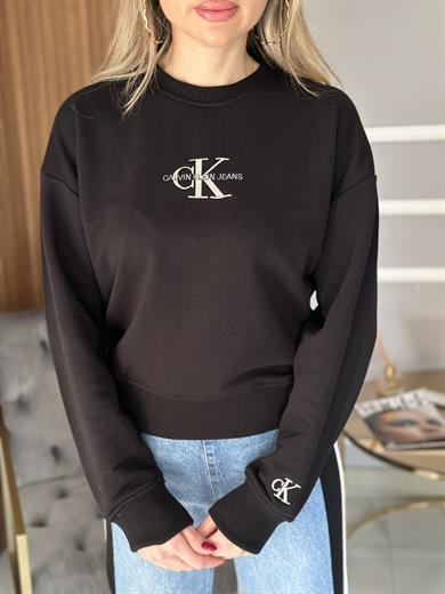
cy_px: 297
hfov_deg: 30.3
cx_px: 222
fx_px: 823
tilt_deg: -14.6
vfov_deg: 39.7
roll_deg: +0.9
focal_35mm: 48
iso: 250
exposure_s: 1/60
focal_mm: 6.86
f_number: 1.78
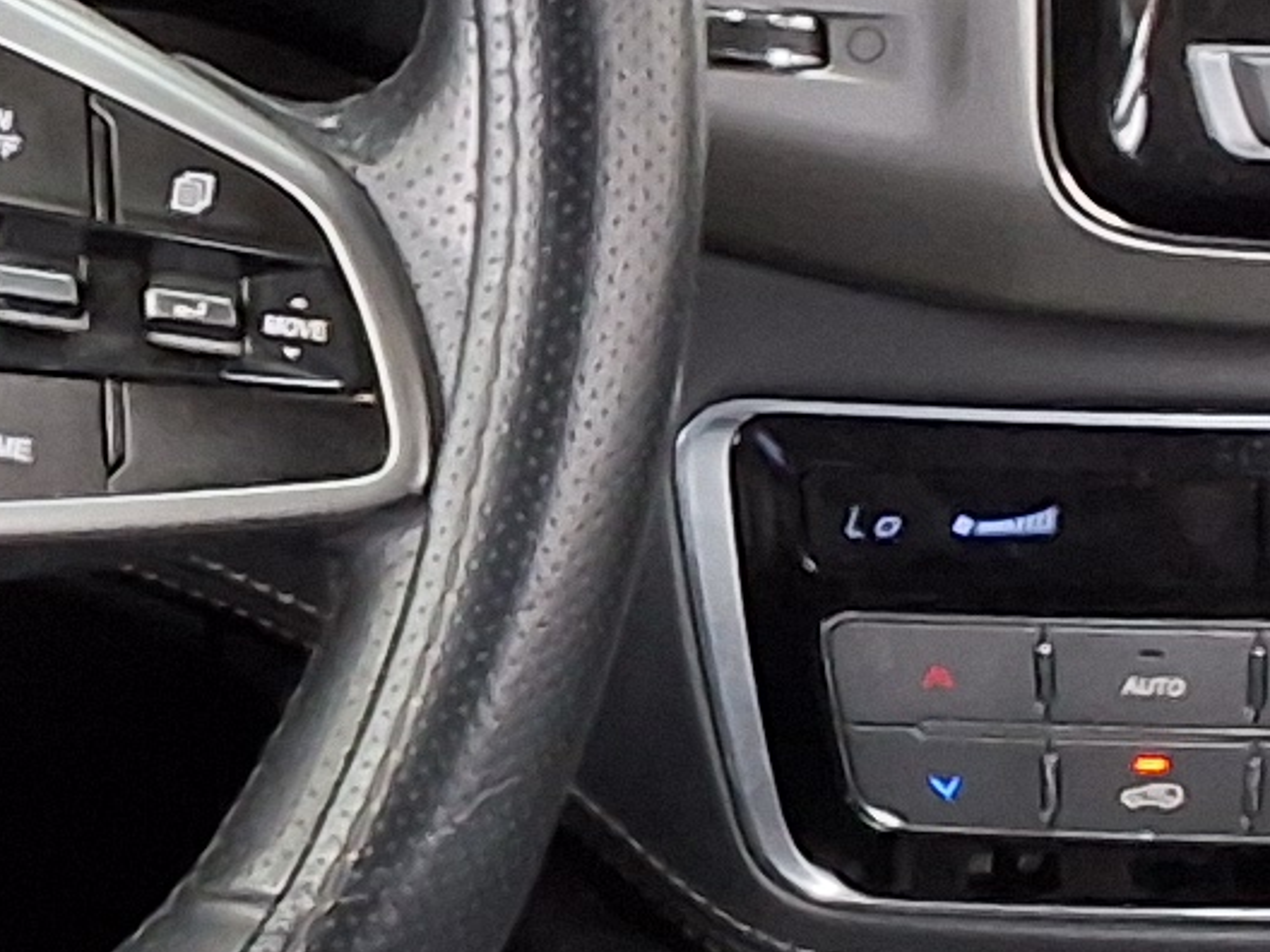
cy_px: 48
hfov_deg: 11.2
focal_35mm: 173
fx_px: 6347
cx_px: -342
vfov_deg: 8.5
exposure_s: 1/30
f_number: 1.9
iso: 160
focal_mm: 2.91
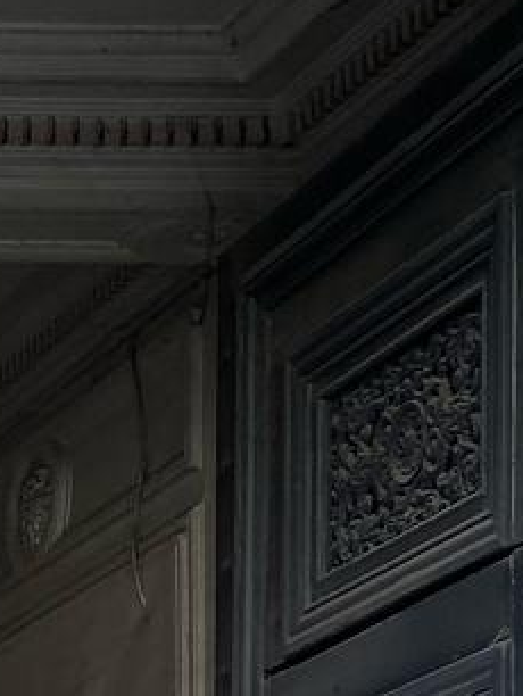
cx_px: -798
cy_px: 1317
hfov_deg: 8.3
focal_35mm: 163
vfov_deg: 11.2
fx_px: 3279
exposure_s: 1/256
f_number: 1.8
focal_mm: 4.25
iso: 32
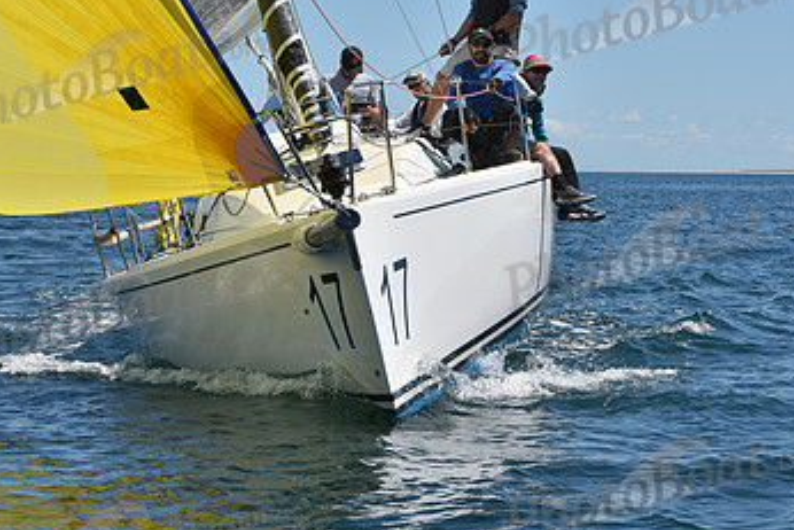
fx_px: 2957
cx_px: 388
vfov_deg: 10.2
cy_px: 164
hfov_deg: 15.3
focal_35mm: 134
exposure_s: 1/800
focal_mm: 80
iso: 250
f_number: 11
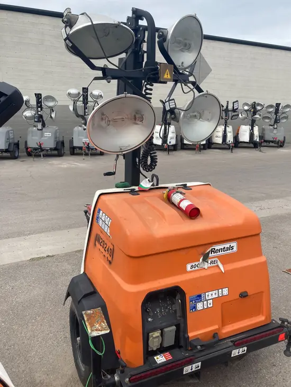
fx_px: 314
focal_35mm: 28
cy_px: 194
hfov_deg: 49.8
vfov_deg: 63.4
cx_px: 146
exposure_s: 1/883
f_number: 1.8
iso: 20
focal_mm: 3.99
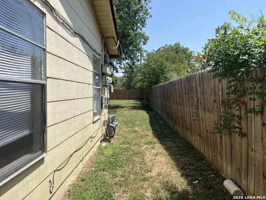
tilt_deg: -2.7
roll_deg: +0.4
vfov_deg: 53.1
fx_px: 200
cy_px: 100
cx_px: 133
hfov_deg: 67.3
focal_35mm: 26
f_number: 1.6
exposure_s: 1/2899
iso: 50
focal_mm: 5.1
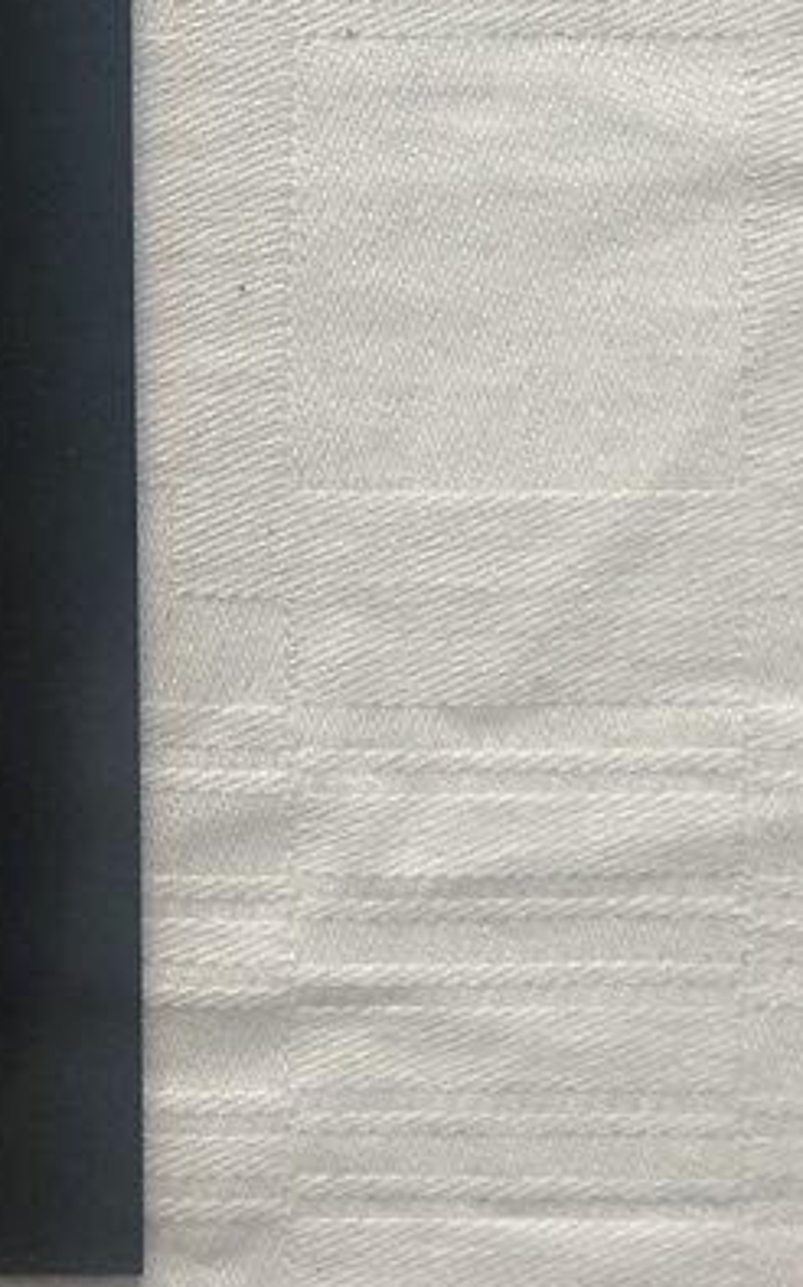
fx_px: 2663
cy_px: 29
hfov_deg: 16.3
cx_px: -199
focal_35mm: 76
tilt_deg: -88.0
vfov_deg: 25.9
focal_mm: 3.99
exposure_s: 1/30
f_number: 1.8
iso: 40
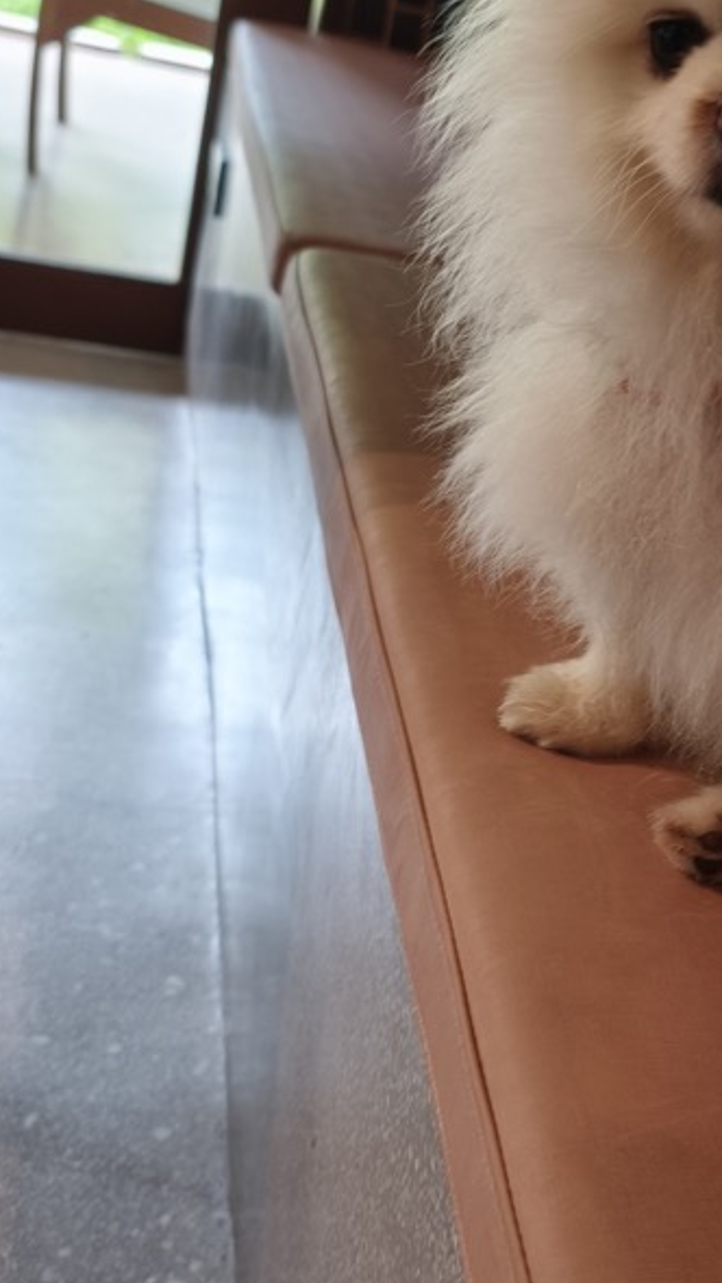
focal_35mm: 51
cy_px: 585
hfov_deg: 22.3
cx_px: 772
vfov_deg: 40.5
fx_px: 1735
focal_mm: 6.57
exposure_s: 1/50.1
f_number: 1.6
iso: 200
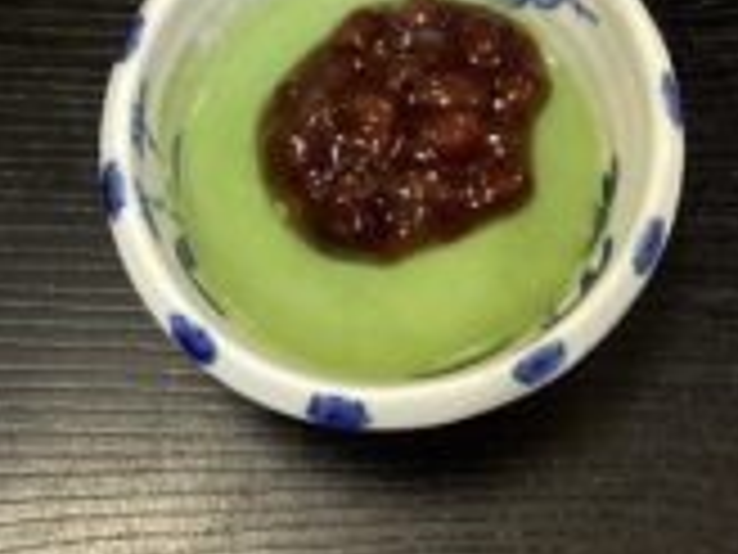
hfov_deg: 27.4
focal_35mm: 71
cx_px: 394
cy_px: 155
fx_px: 1514
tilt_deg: -71.4
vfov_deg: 20.6
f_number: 2.4
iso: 250
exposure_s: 1/40
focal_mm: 3.3
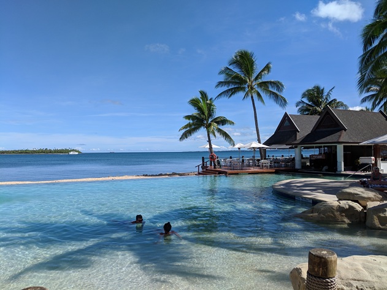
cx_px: 194
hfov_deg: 65.3
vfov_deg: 51.3
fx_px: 302
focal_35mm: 27
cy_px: 145
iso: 50
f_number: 1.8
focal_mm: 4.44
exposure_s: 1/3906
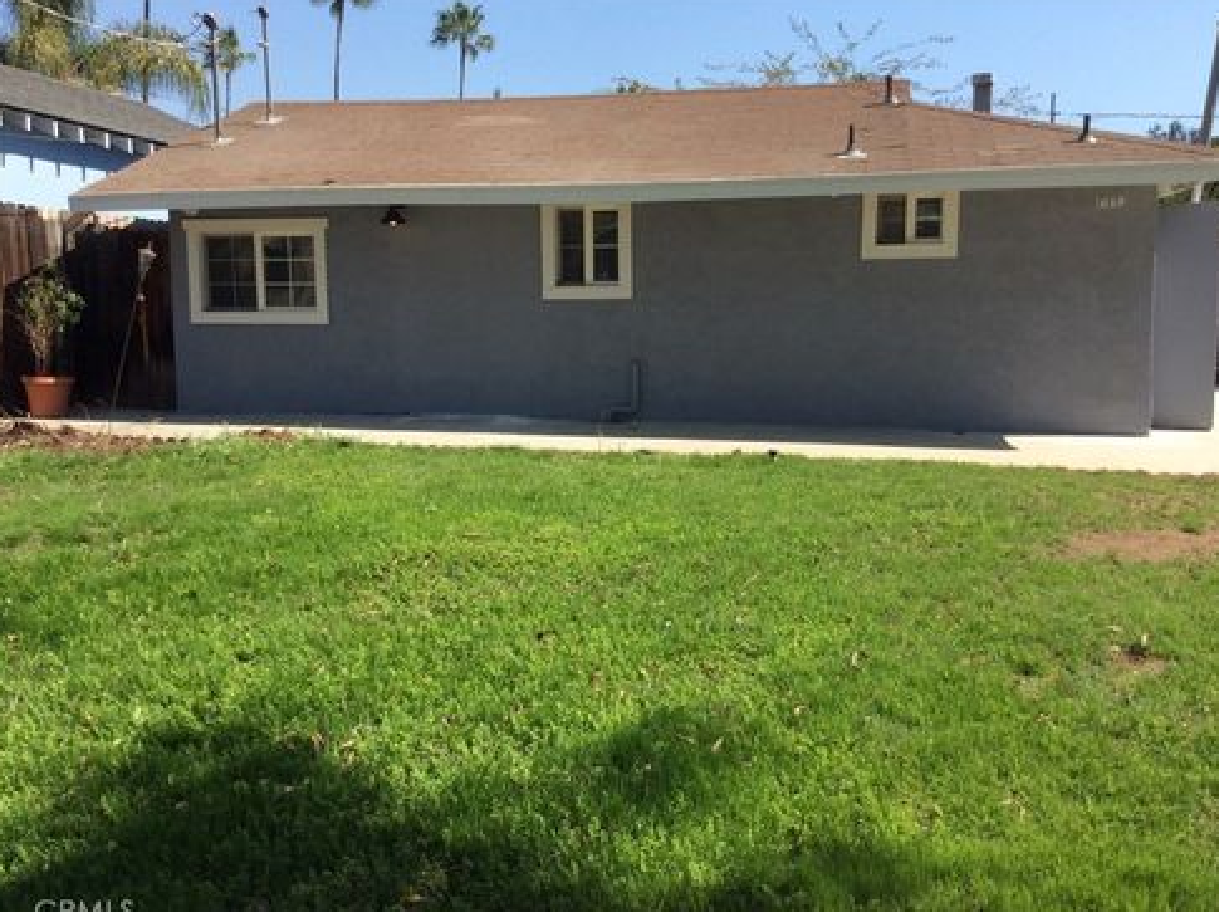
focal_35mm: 33
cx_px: 616
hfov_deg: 55.4
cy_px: 460
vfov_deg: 42.9
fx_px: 1161
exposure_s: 1/1059
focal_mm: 3.3
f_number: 2.4
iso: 32
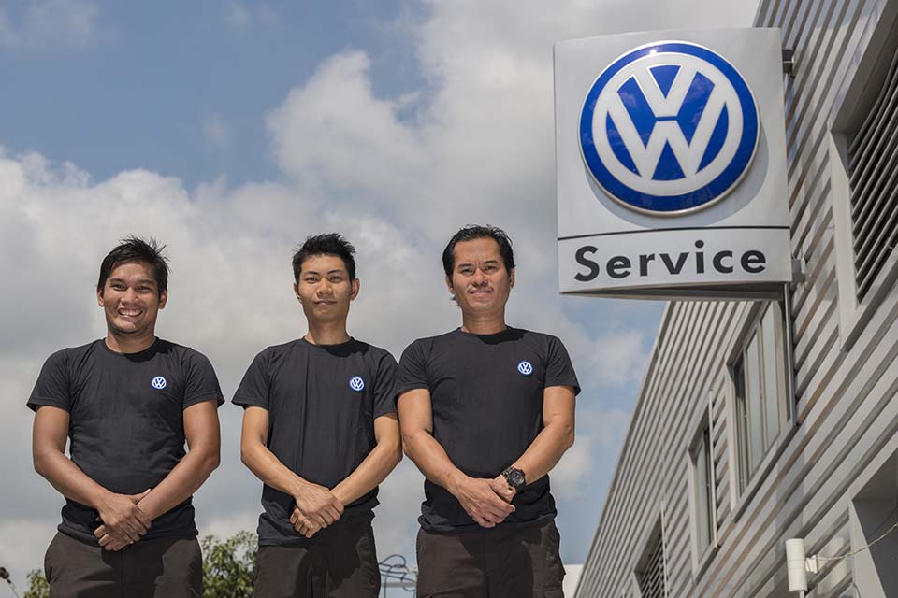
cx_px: 449
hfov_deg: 22.1
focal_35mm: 92
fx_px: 2295
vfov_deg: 14.9
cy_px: 299
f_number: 10
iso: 80
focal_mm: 92
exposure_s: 1/200
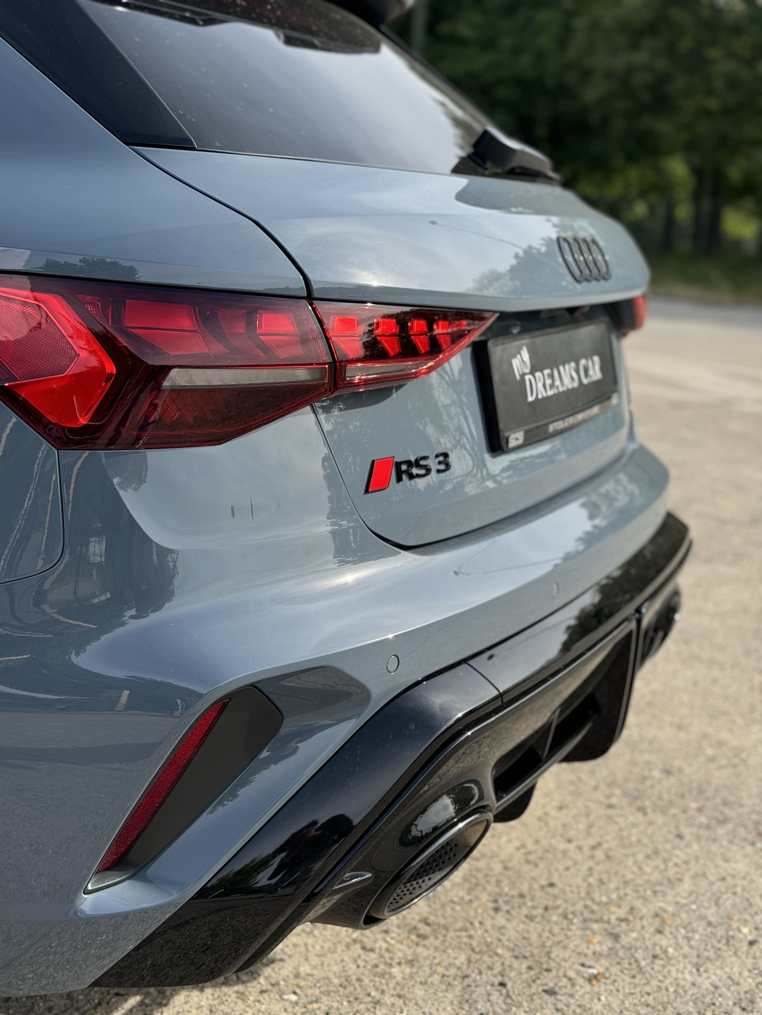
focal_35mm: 48
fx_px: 1409
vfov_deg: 39.7
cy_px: 508
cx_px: 381
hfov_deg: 30.3
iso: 64
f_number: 1.78
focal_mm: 6.76
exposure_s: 1/2045
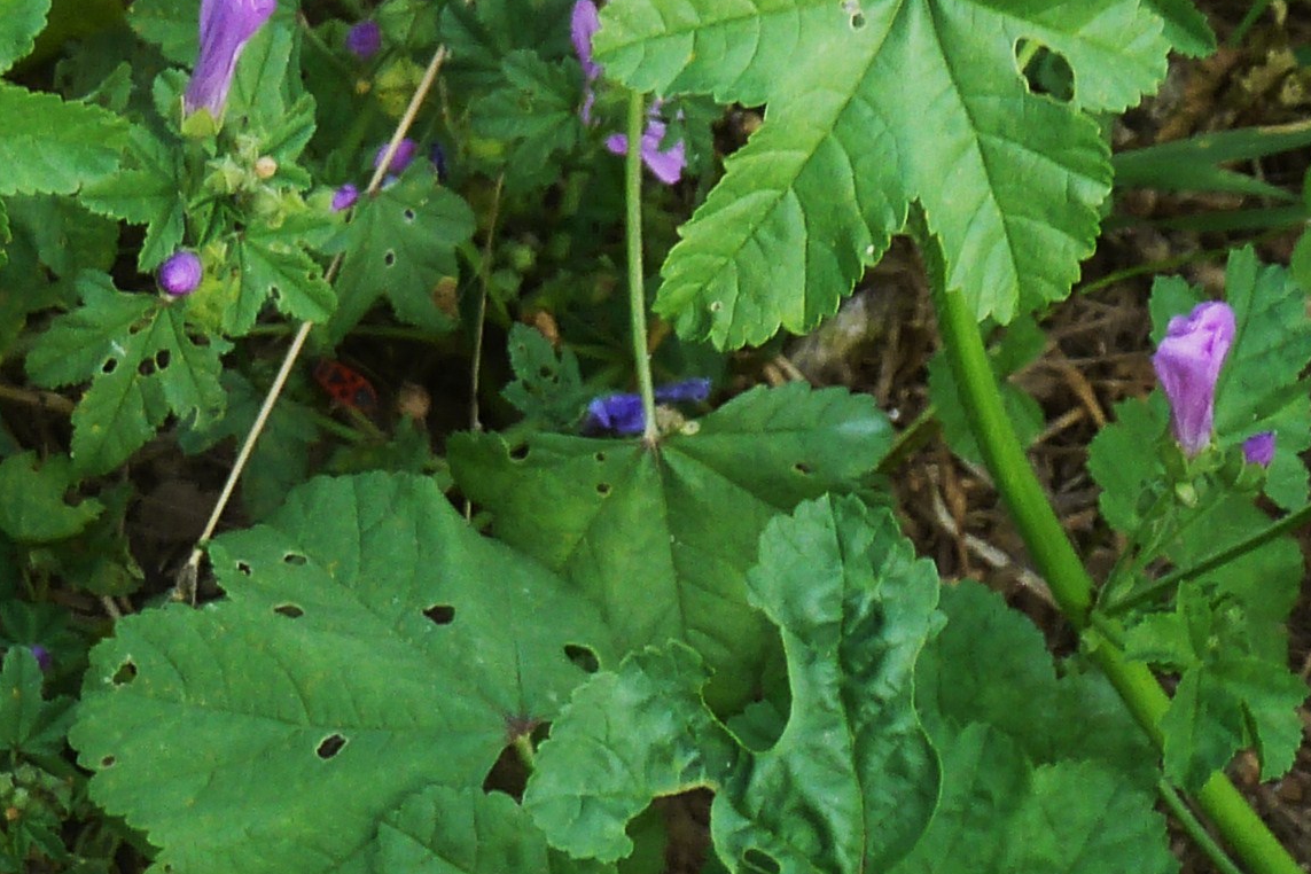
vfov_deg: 4.8
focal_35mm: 284
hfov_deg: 7.1
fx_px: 10342
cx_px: -810
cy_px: 767
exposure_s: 1/40
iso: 125
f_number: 4.2
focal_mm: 12.8
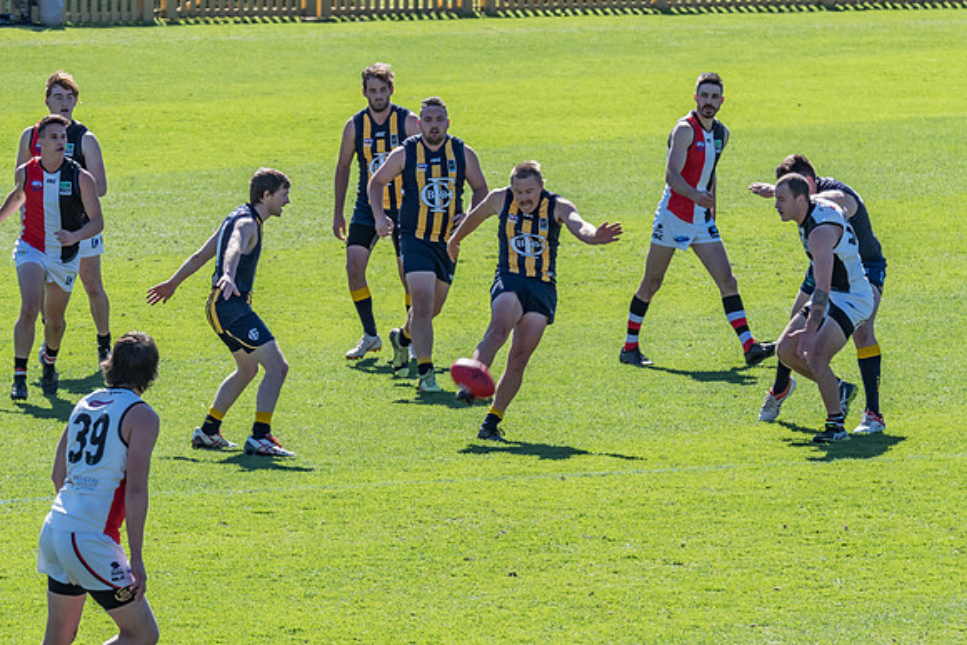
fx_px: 14022
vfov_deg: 2.6
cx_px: 525
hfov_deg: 3.9
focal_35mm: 522
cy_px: 350
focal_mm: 320
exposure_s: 1/640
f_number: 14
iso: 800
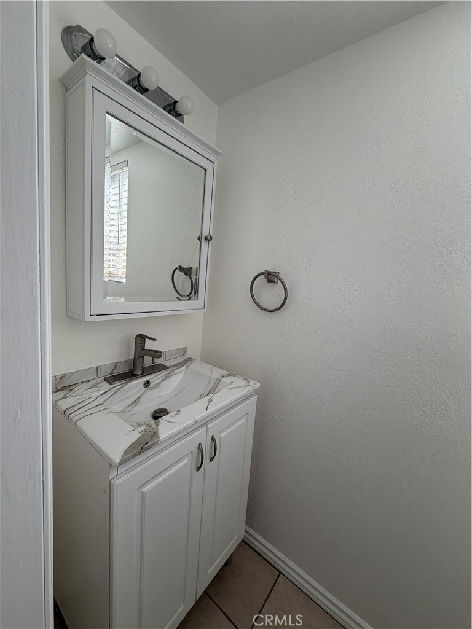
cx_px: 236
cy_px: 314
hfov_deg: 85.7
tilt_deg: -7.8
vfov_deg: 102.1
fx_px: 255
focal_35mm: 14
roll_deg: -4.8
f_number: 2.2
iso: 125
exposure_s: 1/121
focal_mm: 2.22
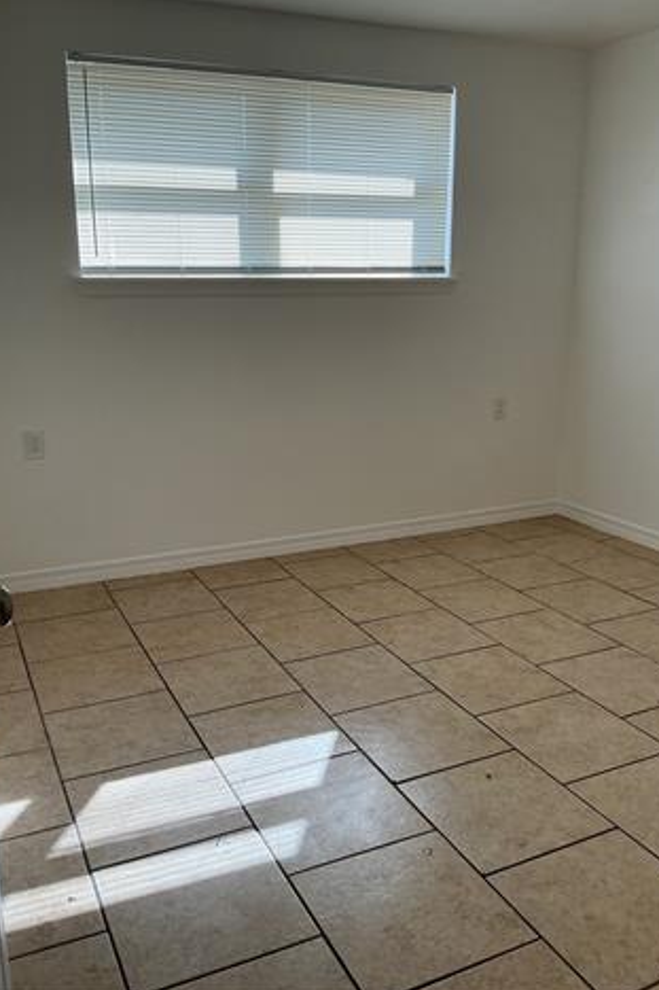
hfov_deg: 42.3
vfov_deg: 60.3
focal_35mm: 31
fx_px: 852
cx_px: 324
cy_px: 490
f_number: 1.8
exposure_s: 1/100
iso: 16
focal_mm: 3
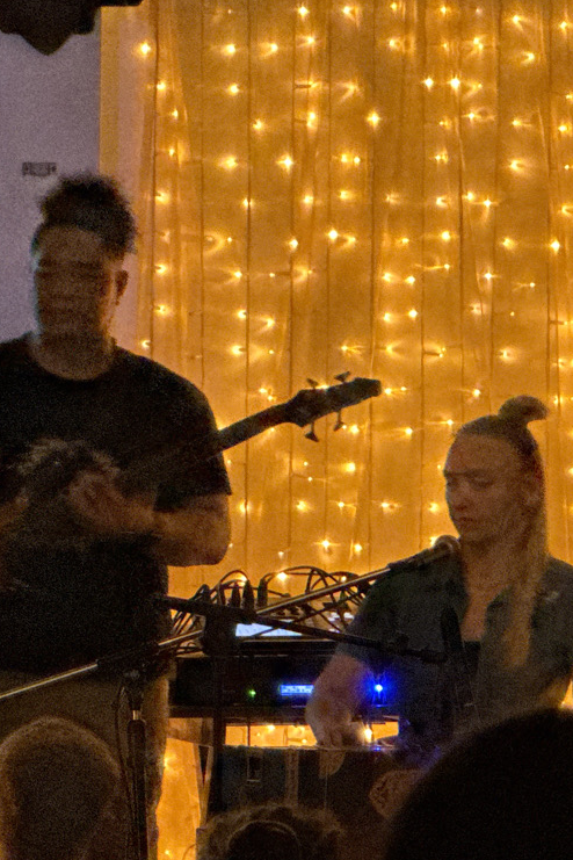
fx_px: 8045
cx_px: 530
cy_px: 652
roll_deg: +0.0
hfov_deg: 4.1
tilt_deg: -0.7
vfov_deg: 6.1
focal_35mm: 337
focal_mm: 15.66
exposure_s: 1/50
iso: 800
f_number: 2.8
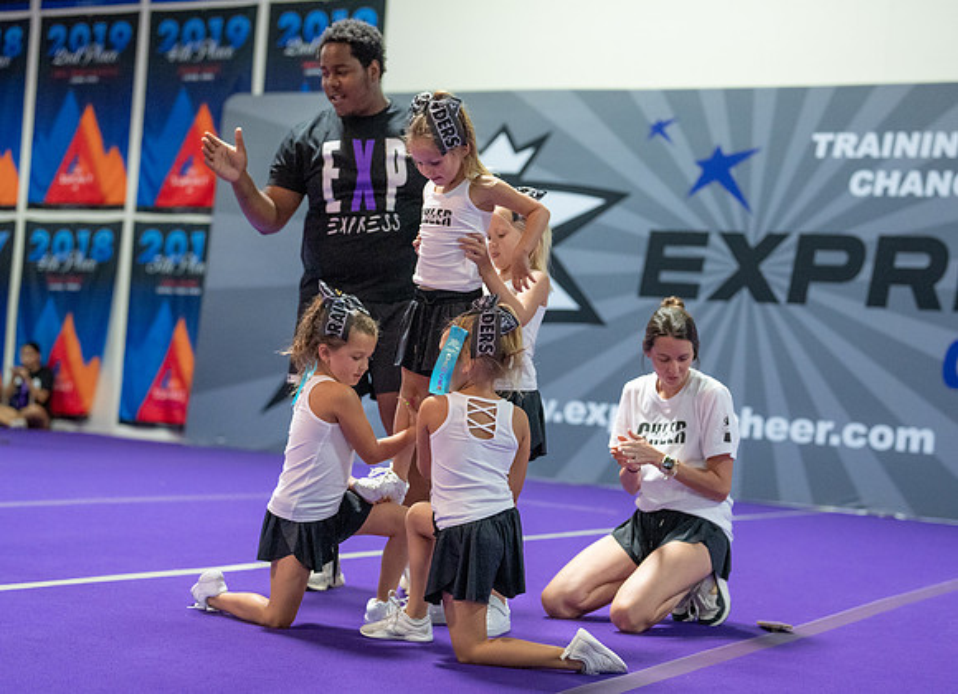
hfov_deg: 32.1
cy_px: 369
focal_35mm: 61
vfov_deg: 23.6
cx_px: 561
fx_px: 1660
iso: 4000
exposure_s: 1/1000
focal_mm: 50
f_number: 1.8
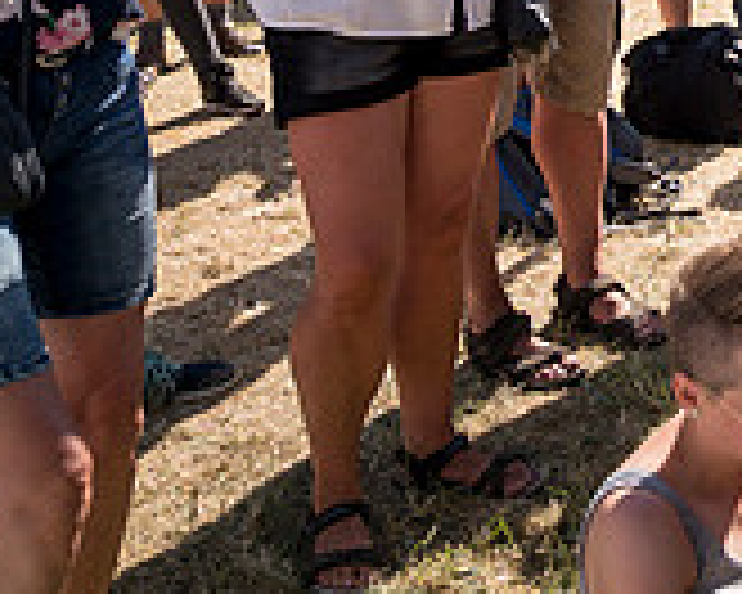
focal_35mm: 79
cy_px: -169
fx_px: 1735
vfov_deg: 18.2
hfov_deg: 19.5
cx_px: 1241
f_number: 2.8
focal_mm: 24
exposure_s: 1/800
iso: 100
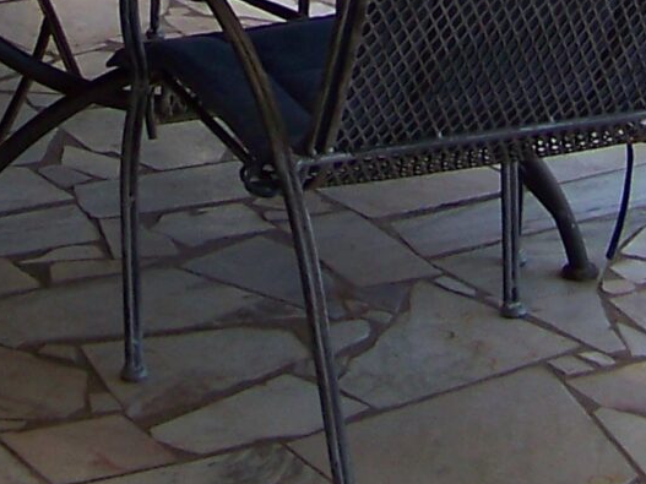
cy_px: -506
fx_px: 3265
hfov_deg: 11.3
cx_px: 164
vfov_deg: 8.1
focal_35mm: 175
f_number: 2.8
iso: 66
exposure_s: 1/250
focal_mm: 5.85
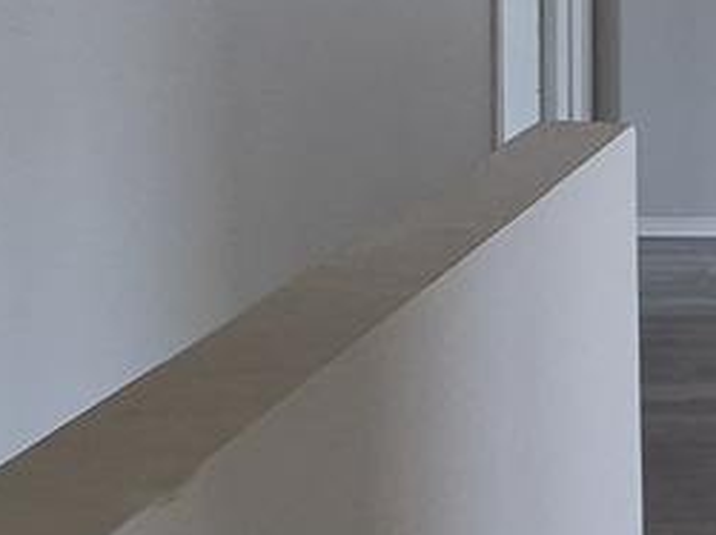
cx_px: 1177
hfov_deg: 20.6
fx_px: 1550
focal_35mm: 75
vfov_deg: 18.7
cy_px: -86
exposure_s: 1/60
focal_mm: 1.74
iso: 125
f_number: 2.2
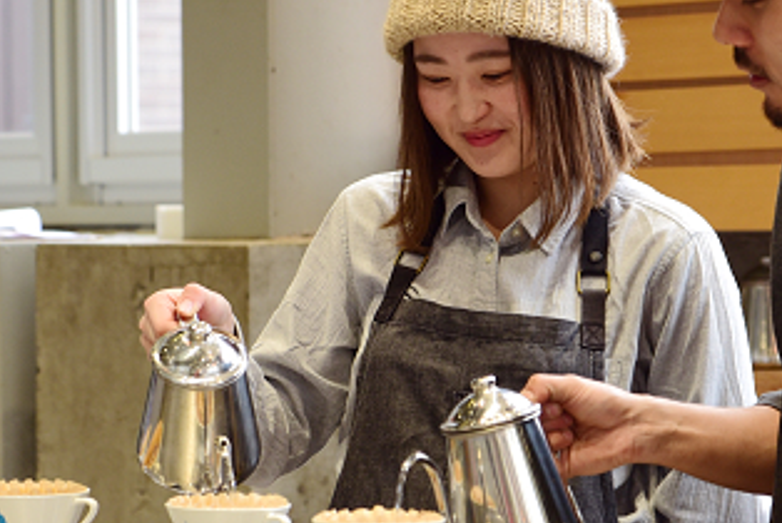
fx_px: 3761
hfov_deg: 11.8
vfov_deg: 7.9
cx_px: 224
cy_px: 356
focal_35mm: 173
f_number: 3.5
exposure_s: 1/100
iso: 400
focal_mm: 68
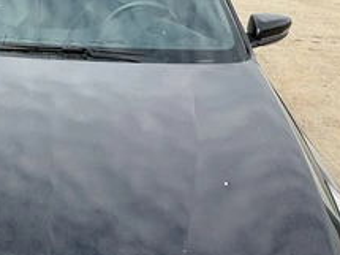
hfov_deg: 33.6
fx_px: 530
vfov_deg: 26.6
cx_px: 30
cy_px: 200
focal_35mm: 54
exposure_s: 1/691
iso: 25
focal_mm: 3
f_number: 1.8
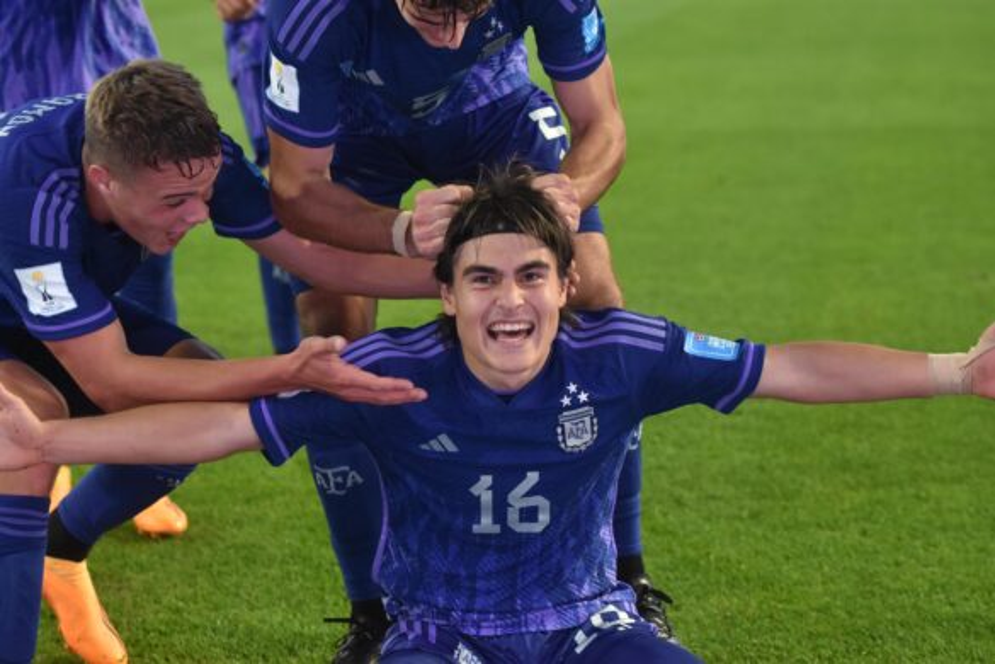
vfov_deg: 13.0
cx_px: 498
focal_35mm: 105
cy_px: 332
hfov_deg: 19.5
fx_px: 2902
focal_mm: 70
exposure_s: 1/1000
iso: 800
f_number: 3.2
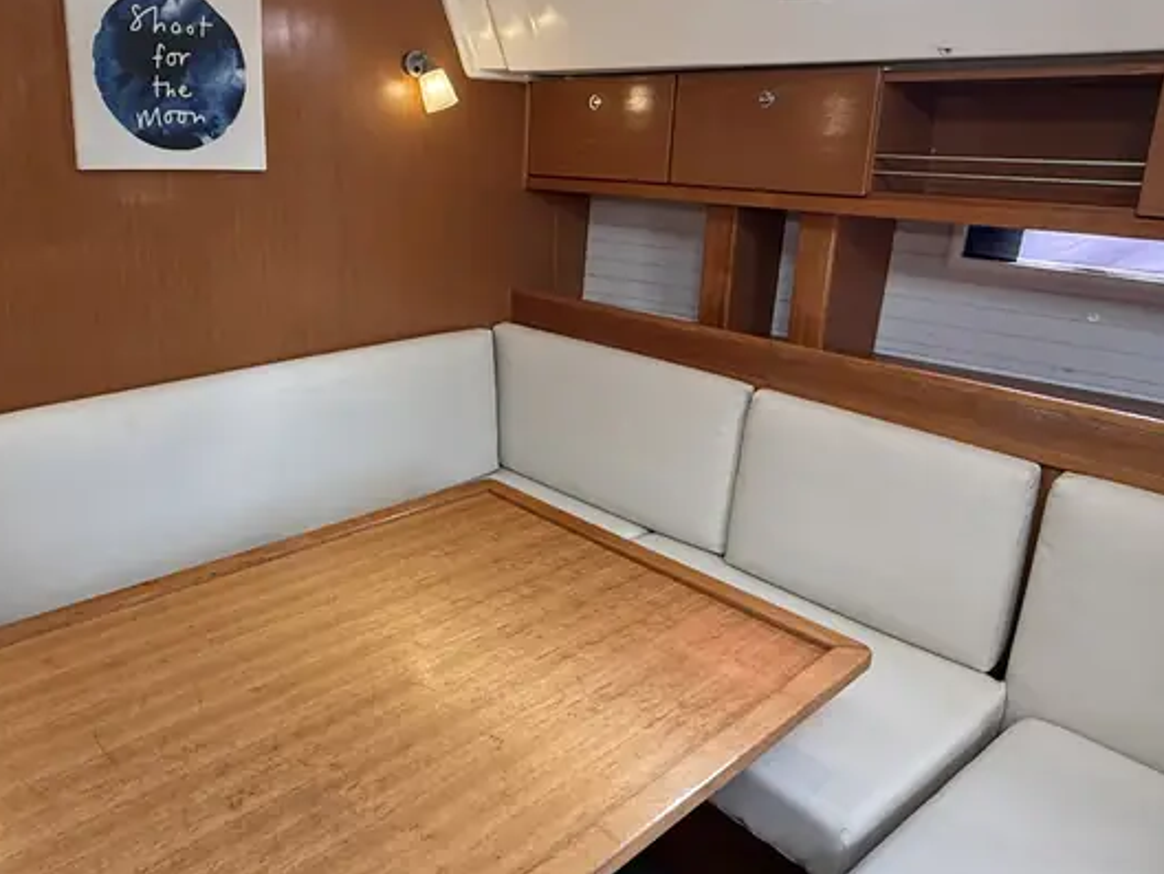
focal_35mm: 27
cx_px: 493
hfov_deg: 65.0
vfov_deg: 51.2
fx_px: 908
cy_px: 380
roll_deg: -1.5
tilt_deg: -15.3
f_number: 2.2
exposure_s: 1/99
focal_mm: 2.22
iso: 250
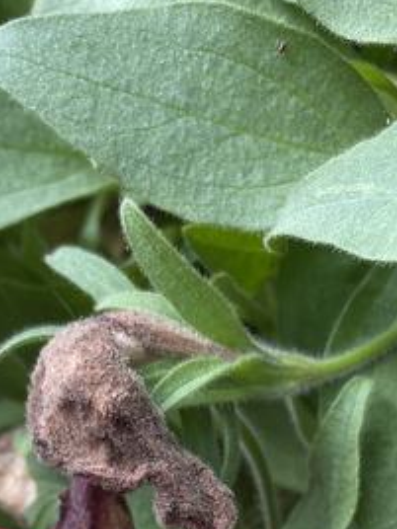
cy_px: 675
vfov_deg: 25.0
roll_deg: +1.7
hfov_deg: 21.5
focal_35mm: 68
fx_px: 1040
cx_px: 258
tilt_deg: -39.9
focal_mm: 4.2
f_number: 1.6
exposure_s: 1/225
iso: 32
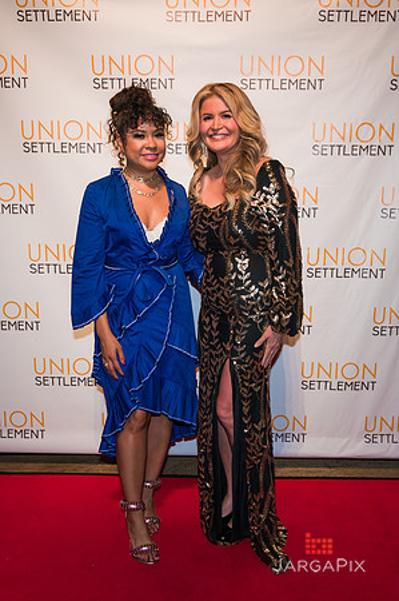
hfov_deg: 32.2
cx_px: 198
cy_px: 335
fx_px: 690
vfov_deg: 46.9
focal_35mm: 41
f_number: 3.2
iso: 640
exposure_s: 1/200
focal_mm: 24
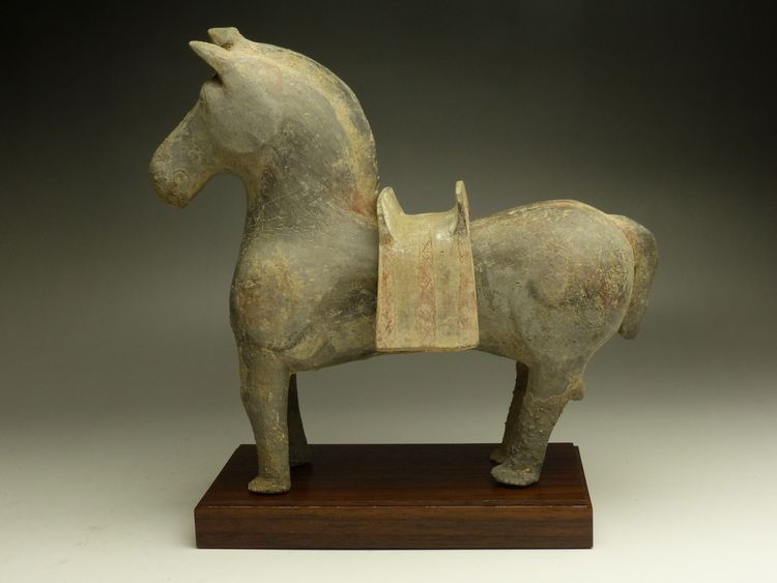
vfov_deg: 28.0
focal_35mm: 52
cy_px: 292
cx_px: 388
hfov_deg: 36.8
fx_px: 1168
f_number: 4
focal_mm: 9.4
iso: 200
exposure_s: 1/100
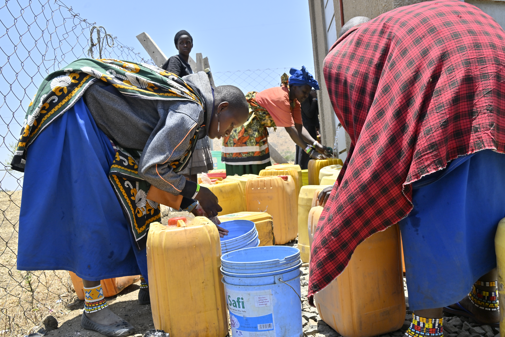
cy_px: 168
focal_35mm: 38
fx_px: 533
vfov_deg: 35.1
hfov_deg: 50.7
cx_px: 252
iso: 200
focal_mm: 38
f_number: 11
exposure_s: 1/320
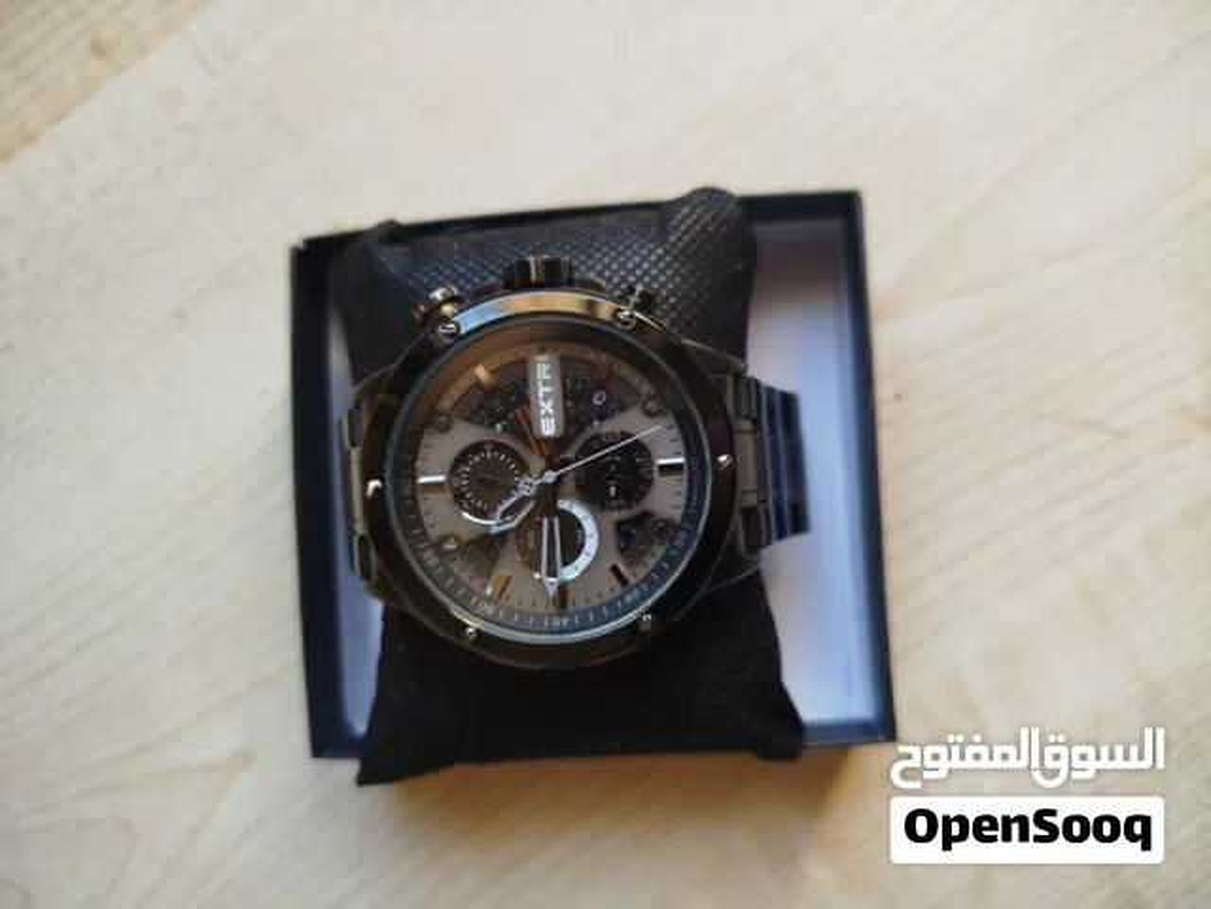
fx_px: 840
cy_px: 454
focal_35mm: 24
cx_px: 606
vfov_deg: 56.8
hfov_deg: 71.6
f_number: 1.7
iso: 100
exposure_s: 1/50
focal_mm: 5.31
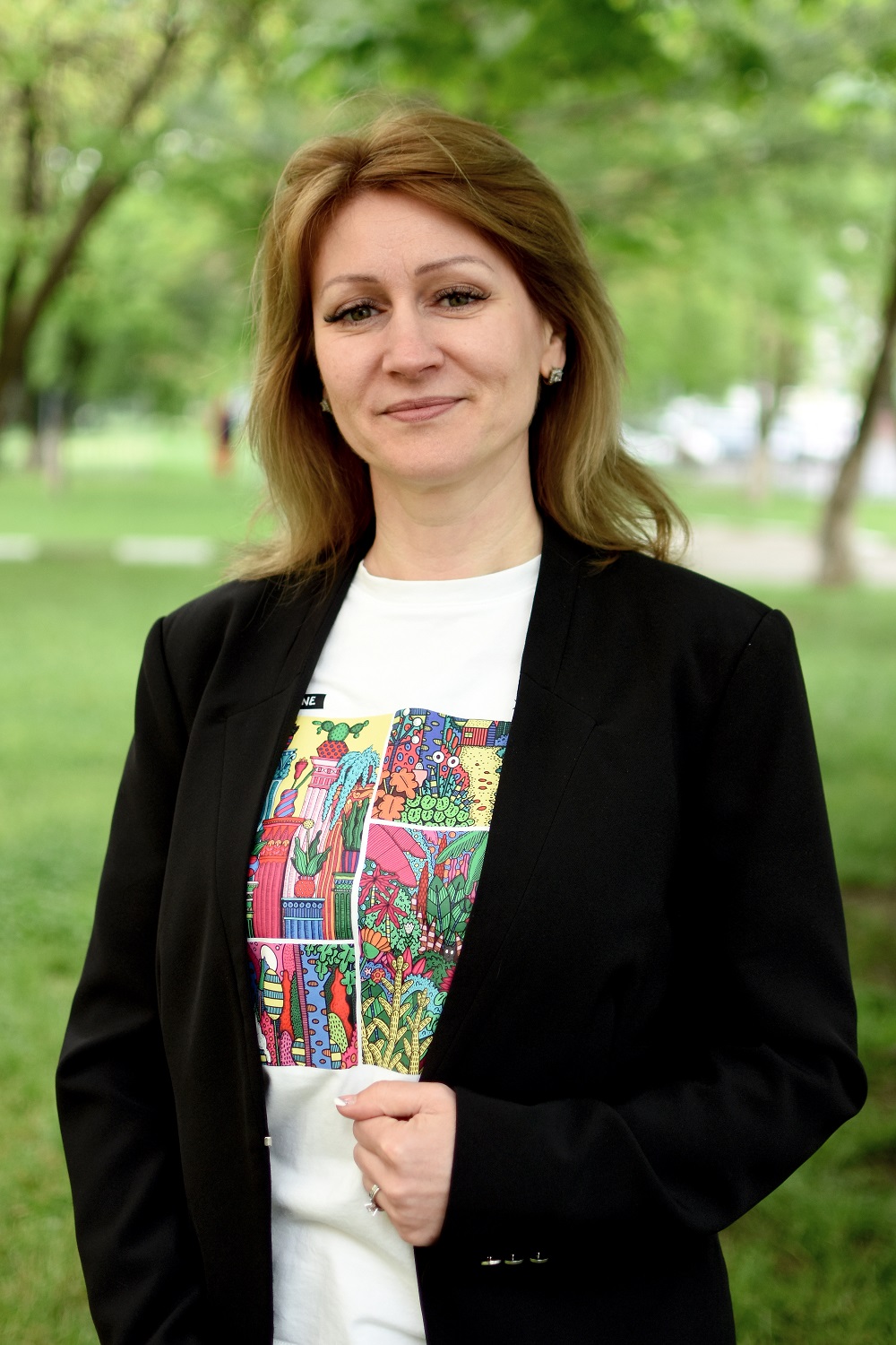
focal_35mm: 52
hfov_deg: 25.8
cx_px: 448
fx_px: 1960
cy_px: 672
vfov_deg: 37.9
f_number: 1.8
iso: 320
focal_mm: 35
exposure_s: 1/800
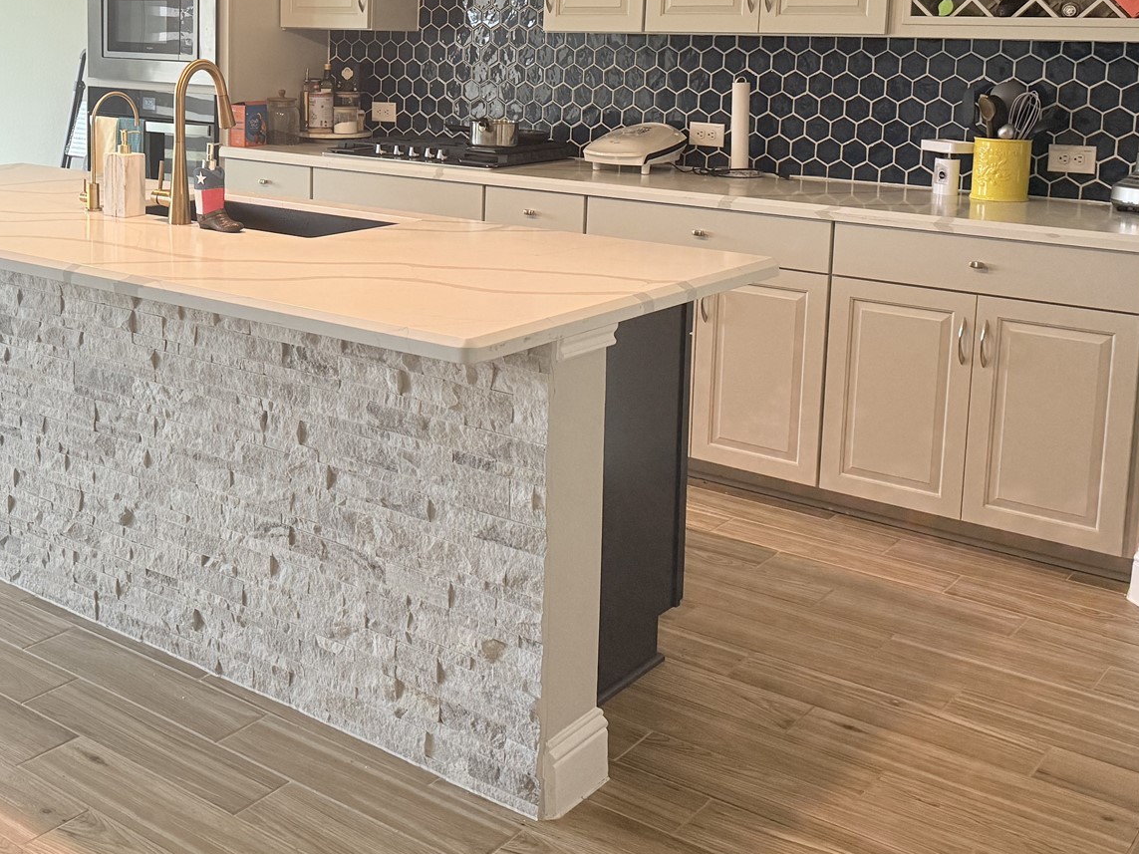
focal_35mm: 43
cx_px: 287
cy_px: 192
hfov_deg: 42.5
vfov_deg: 32.8
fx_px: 1415
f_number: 1.78
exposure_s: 1/120
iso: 250
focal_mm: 6.76
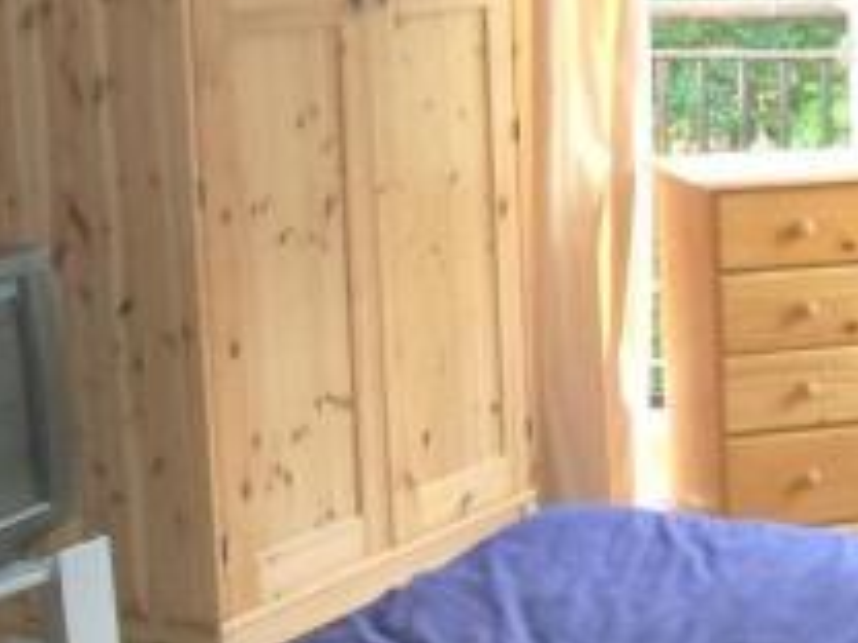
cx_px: 889
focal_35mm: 98
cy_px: 435
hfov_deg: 19.4
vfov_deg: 15.1
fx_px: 2429
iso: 250
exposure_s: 1/60
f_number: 3.1
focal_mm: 6.3
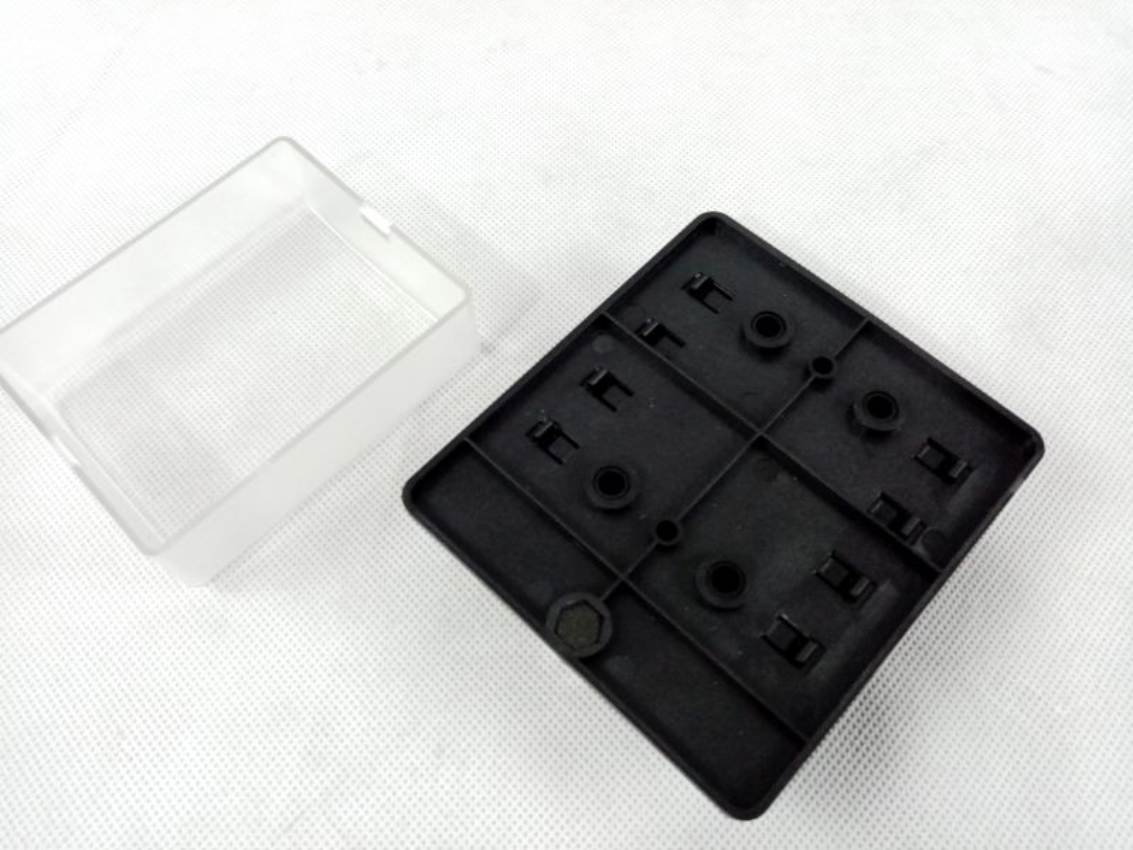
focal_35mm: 26
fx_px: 851
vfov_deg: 53.1
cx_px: 566
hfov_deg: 67.3
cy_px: 425
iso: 488
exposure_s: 1/33.3
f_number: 1.8
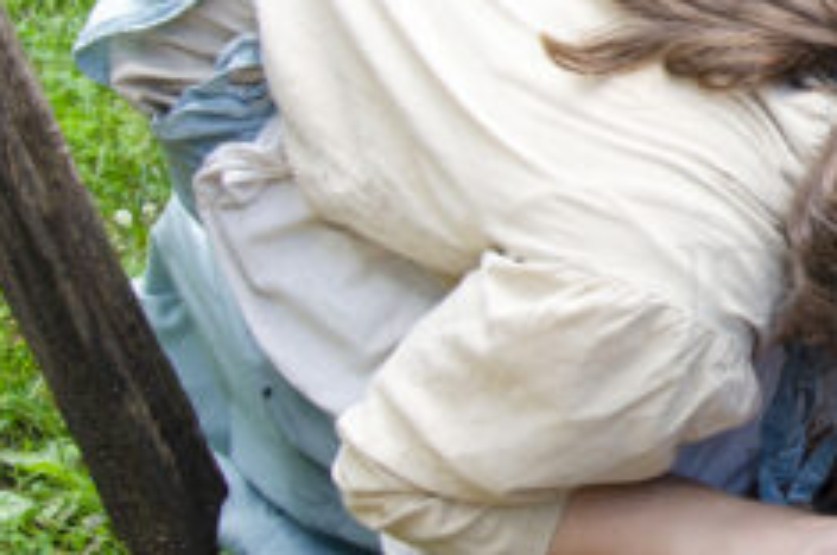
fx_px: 3645
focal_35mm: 157
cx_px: 1296
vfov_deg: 8.7
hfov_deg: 12.4
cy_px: 16
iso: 200
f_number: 5.6
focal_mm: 32
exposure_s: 1/125
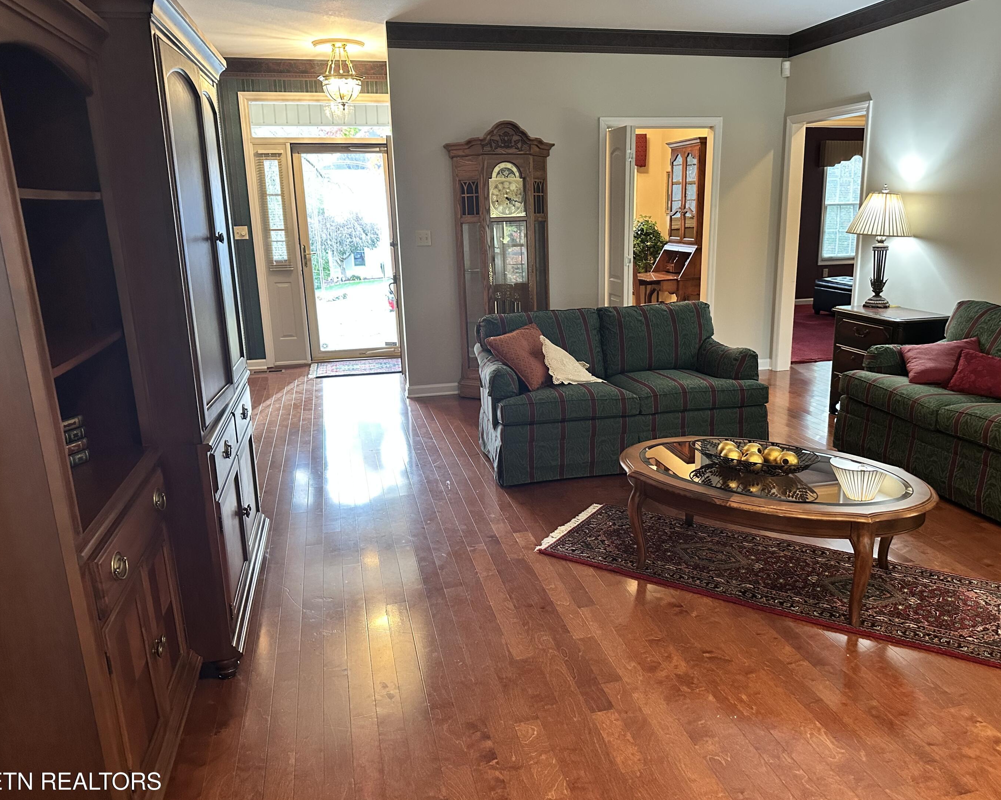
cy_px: 403
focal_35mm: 26
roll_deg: +0.9
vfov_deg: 54.9
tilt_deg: -13.2
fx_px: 770
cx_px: 541
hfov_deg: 65.9
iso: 500
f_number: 1.78
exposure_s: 1/60
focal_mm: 6.86
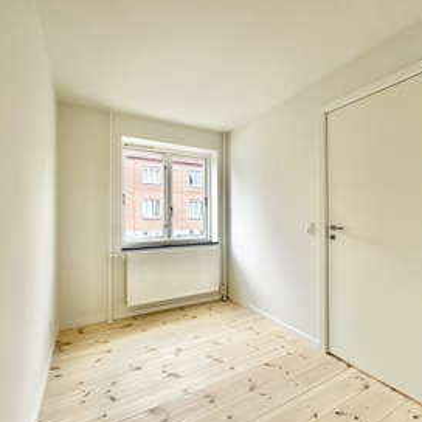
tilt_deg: +0.8
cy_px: 214
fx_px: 234
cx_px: 213
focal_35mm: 17
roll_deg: +0.2
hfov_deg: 84.0
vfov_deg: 84.0
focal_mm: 2.22
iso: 200
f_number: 2.2
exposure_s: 1/50
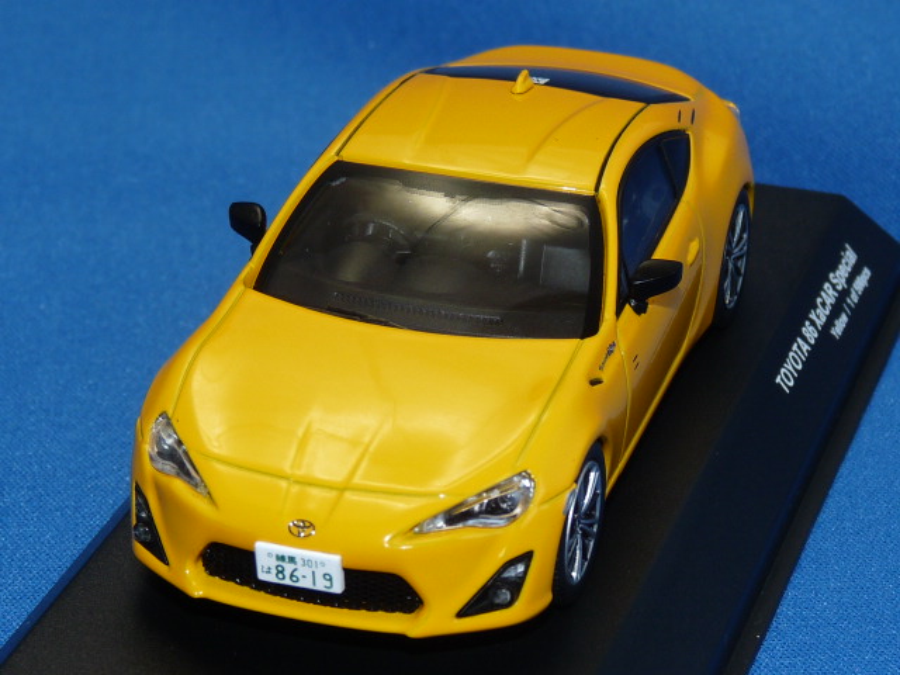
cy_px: 338
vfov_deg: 12.0
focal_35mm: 124
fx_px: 3224
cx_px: 450
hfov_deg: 15.9
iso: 100
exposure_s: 1/40
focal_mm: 12.4
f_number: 4
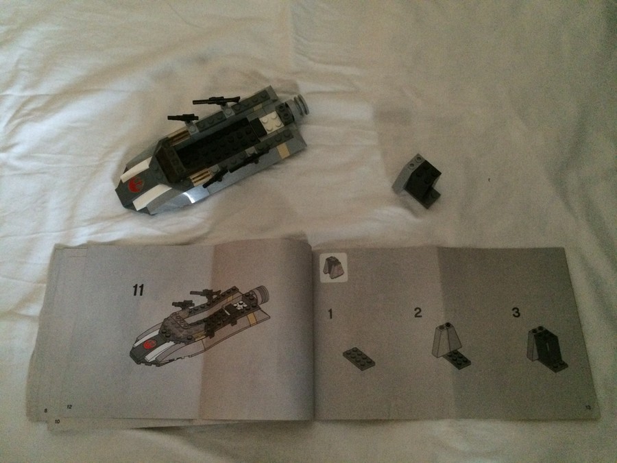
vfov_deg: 48.2
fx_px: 517
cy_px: 232
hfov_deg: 61.7
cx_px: 308
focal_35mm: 29
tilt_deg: -73.0
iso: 500
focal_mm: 4.15
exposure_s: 1/17
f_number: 2.2
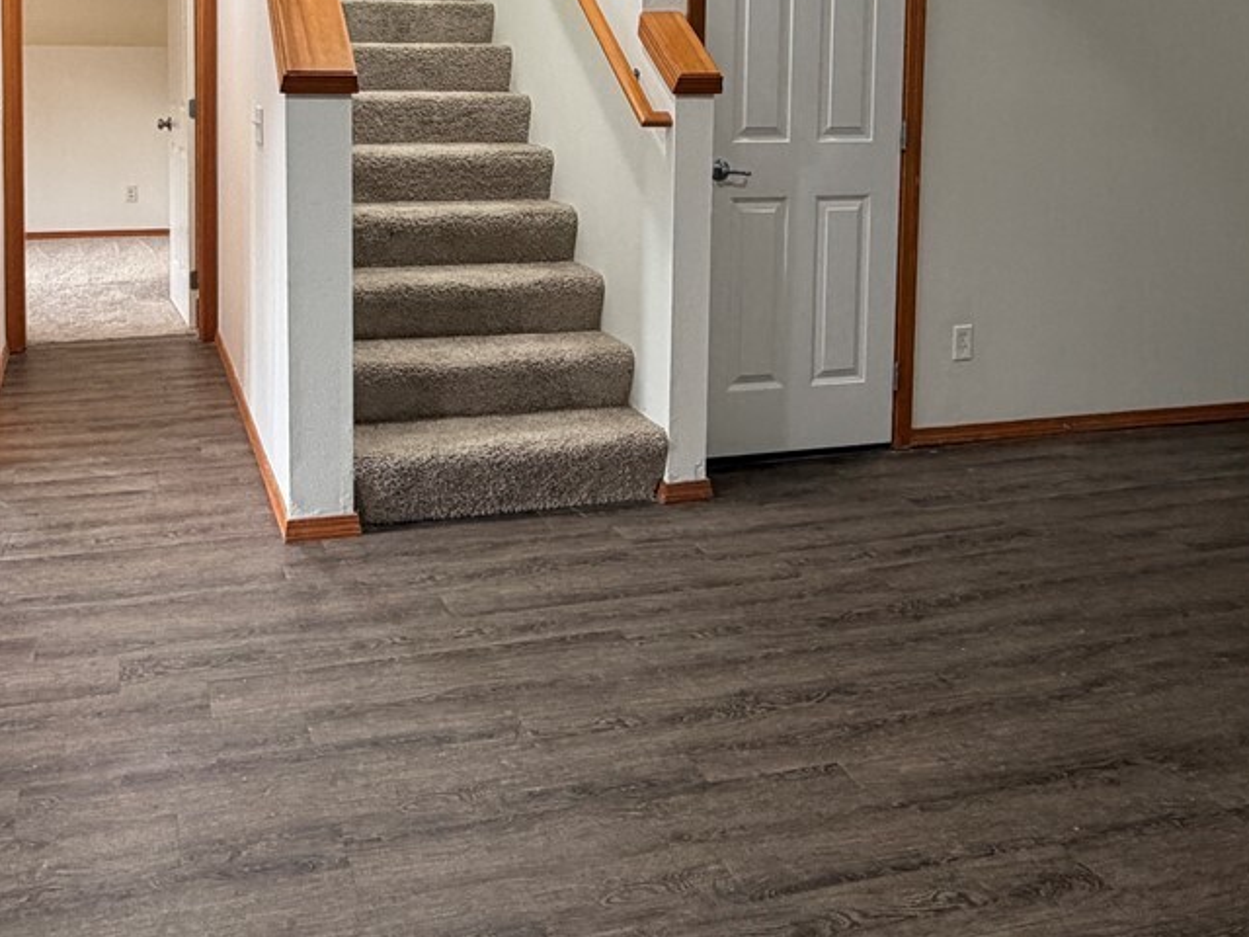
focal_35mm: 35
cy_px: 141
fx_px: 1263
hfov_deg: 52.2
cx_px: 496
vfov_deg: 38.6
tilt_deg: -3.5
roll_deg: -1.1
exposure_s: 1/60
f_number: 2.2
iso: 250
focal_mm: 2.22
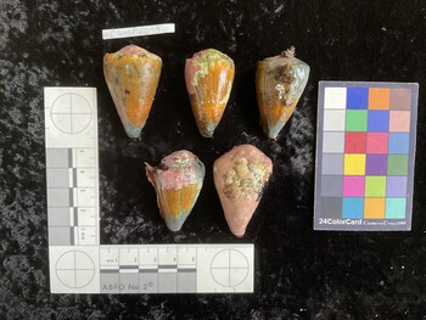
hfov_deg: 61.6
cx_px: 213
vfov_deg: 48.3
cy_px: 160
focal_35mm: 29
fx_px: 357
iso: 160
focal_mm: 3
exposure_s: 1/60
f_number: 1.8
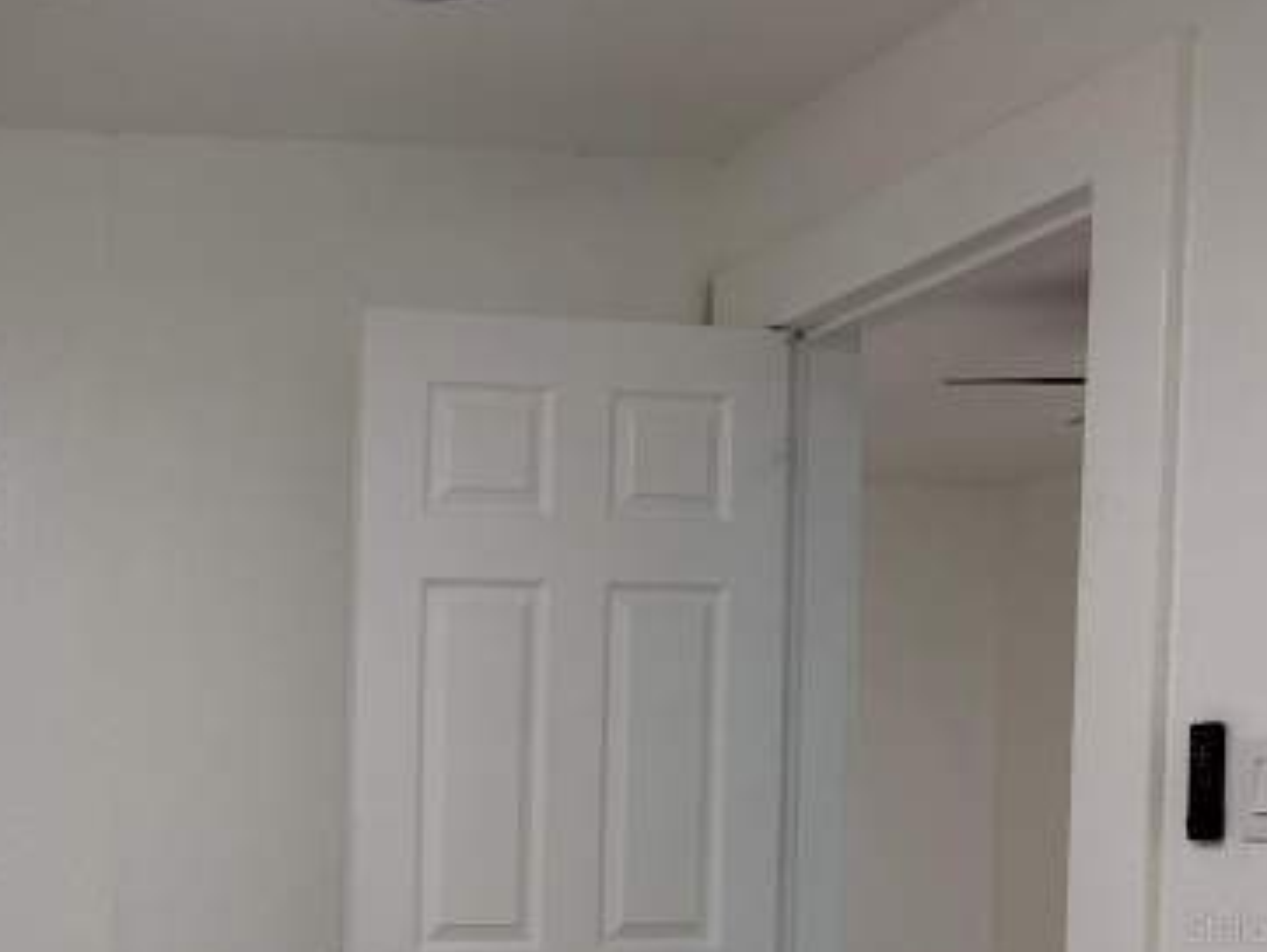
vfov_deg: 26.3
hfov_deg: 32.7
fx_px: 1941
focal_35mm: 53
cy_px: 928
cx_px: -49
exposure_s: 1/120
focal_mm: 6.76
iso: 125
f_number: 1.78
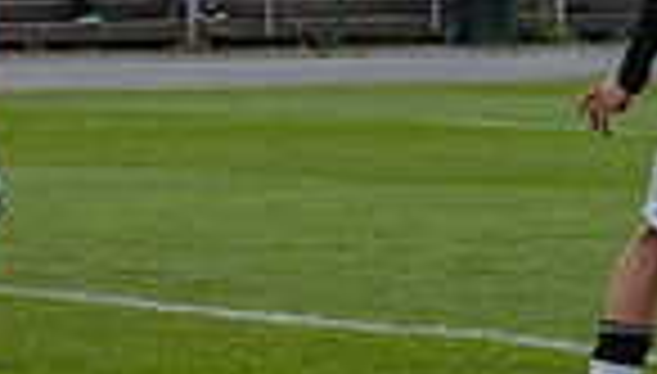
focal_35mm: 464
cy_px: -135
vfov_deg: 2.6
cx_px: -3
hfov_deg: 4.6
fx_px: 8104
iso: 640
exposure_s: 1/800
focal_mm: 86
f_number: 3.2
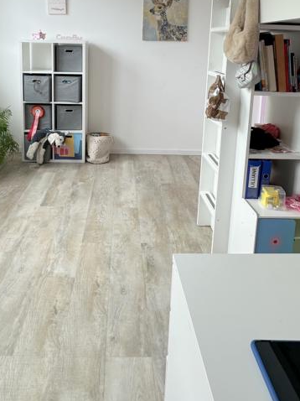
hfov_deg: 46.6
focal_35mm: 30
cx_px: 127
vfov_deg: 56.8
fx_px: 347
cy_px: 96
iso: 40
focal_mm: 2.22
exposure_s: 1/99
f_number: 2.2
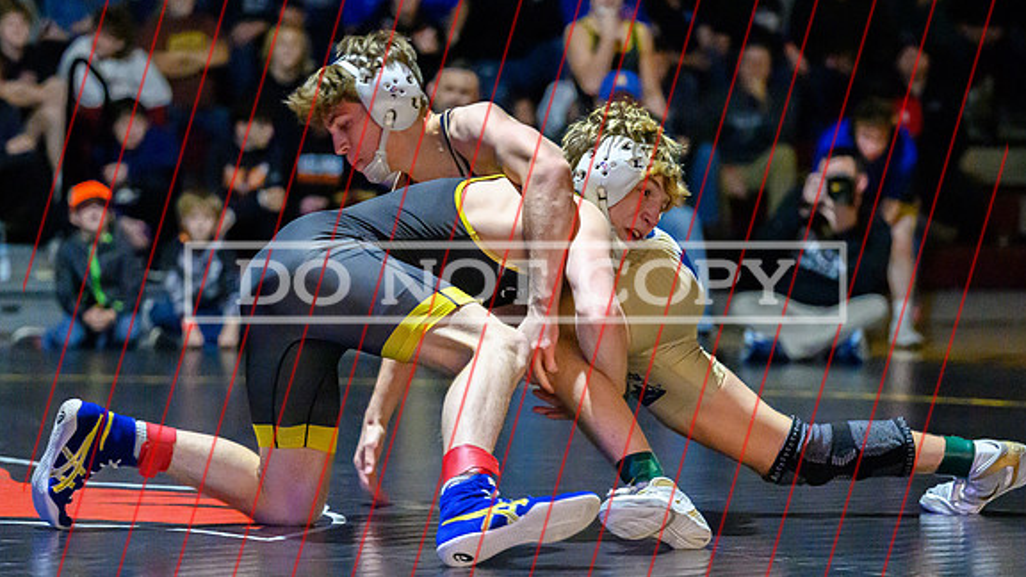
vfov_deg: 9.1
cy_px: 329
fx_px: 3646
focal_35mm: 134
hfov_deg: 16.0
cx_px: 458
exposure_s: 1/640
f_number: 2.8
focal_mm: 92
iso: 20000
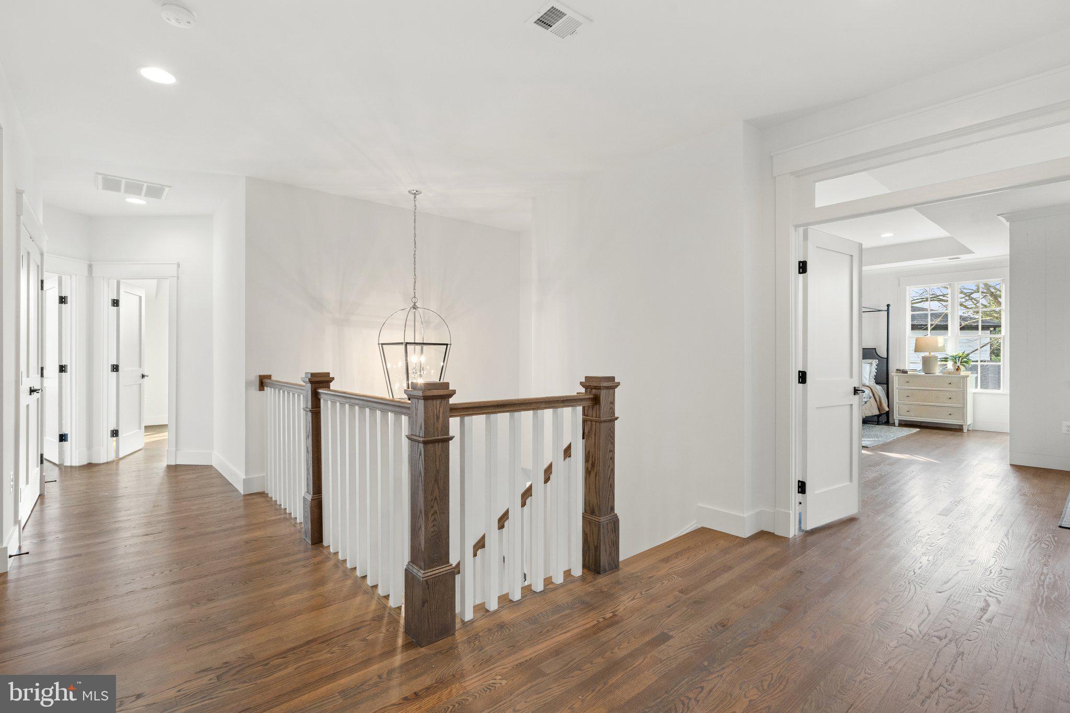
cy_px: 356
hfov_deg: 96.7
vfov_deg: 73.7
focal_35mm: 16
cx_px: 535
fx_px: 475
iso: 500
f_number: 10
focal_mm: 16
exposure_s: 1/6
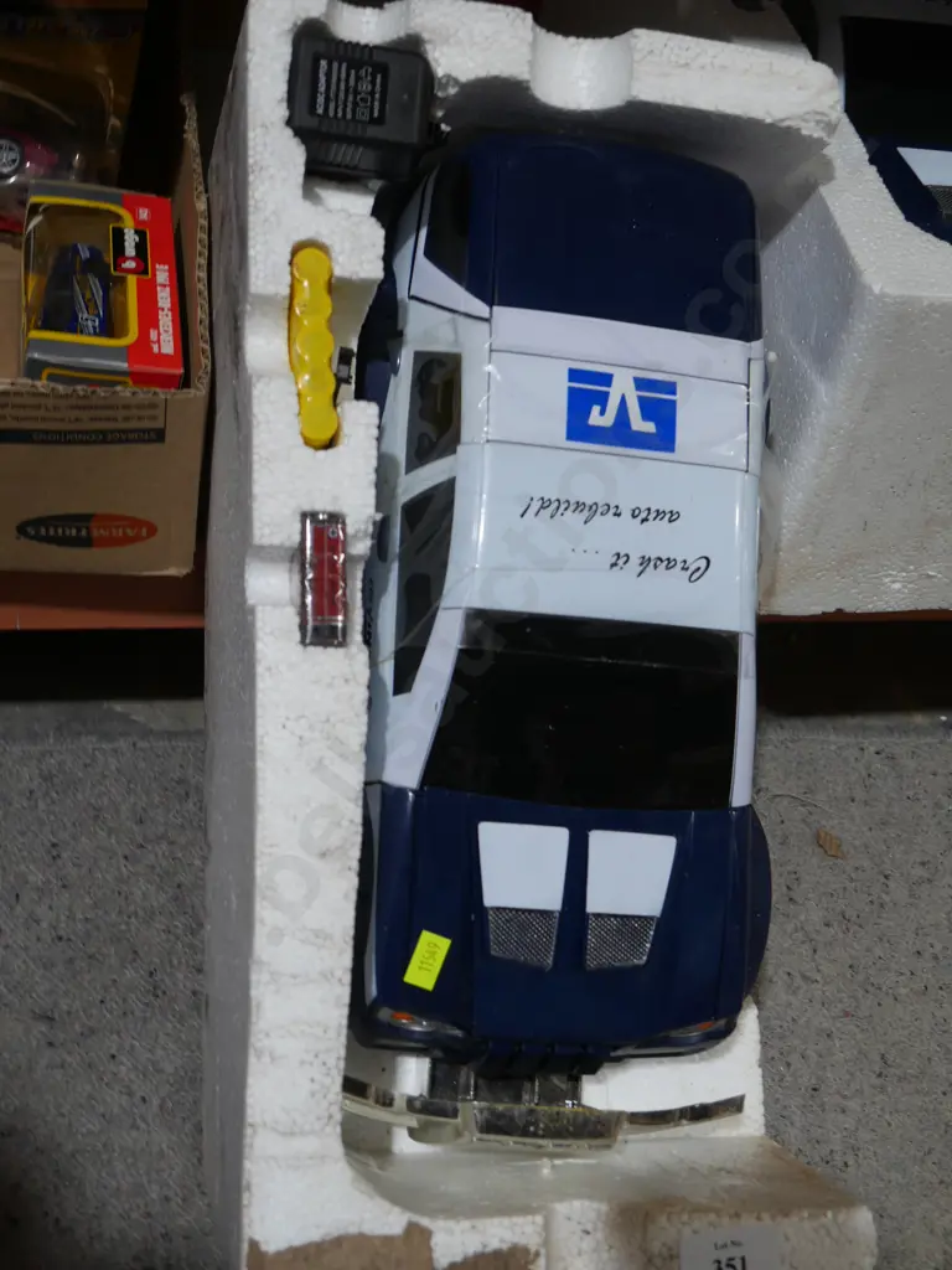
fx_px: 1687
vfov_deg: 41.2
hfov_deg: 31.5
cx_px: 476
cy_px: 635
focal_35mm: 46
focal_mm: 23
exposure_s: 1/60
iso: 250
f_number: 5.1
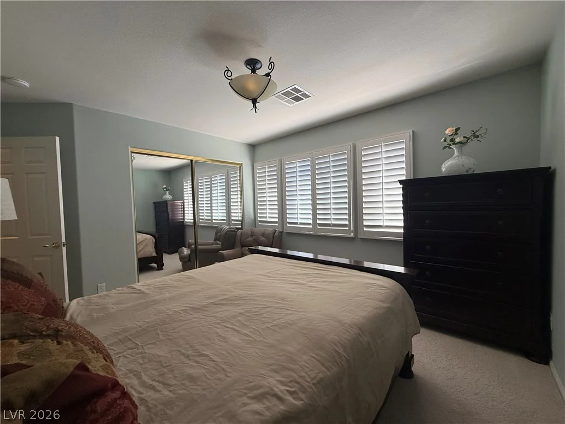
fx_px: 229
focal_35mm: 14
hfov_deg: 102.1
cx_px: 282
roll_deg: +1.8
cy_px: 212
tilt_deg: -1.1
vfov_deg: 85.7
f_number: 2.2
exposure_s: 1/99
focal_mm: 2.22
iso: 64
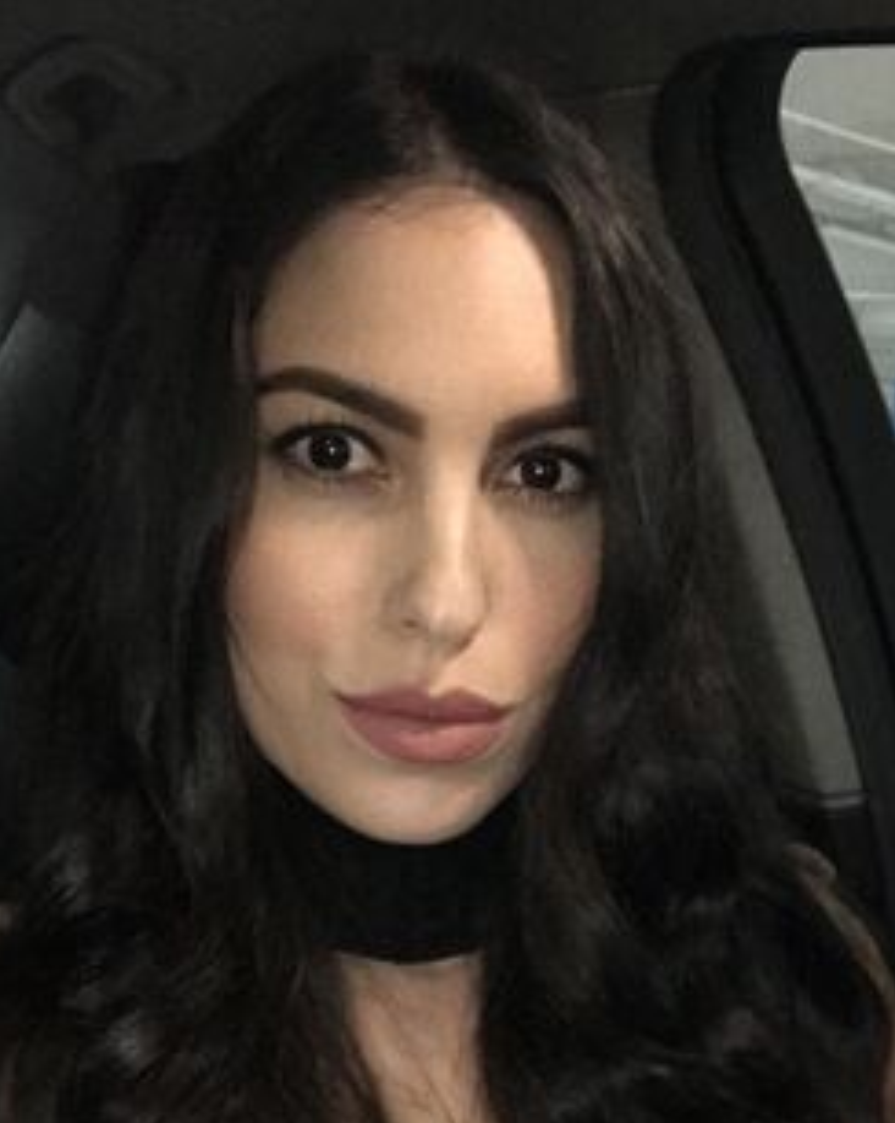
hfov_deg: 30.8
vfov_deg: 37.1
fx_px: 1626
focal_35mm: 49
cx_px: 444
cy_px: 846
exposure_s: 1/20
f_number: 2.2
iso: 400
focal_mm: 2.87
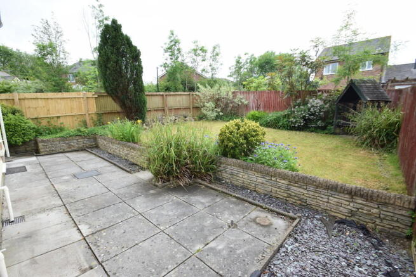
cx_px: 208
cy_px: 138
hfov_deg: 100.4
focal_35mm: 15
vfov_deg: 77.4
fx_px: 173
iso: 360
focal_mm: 10
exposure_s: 1/250
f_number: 8
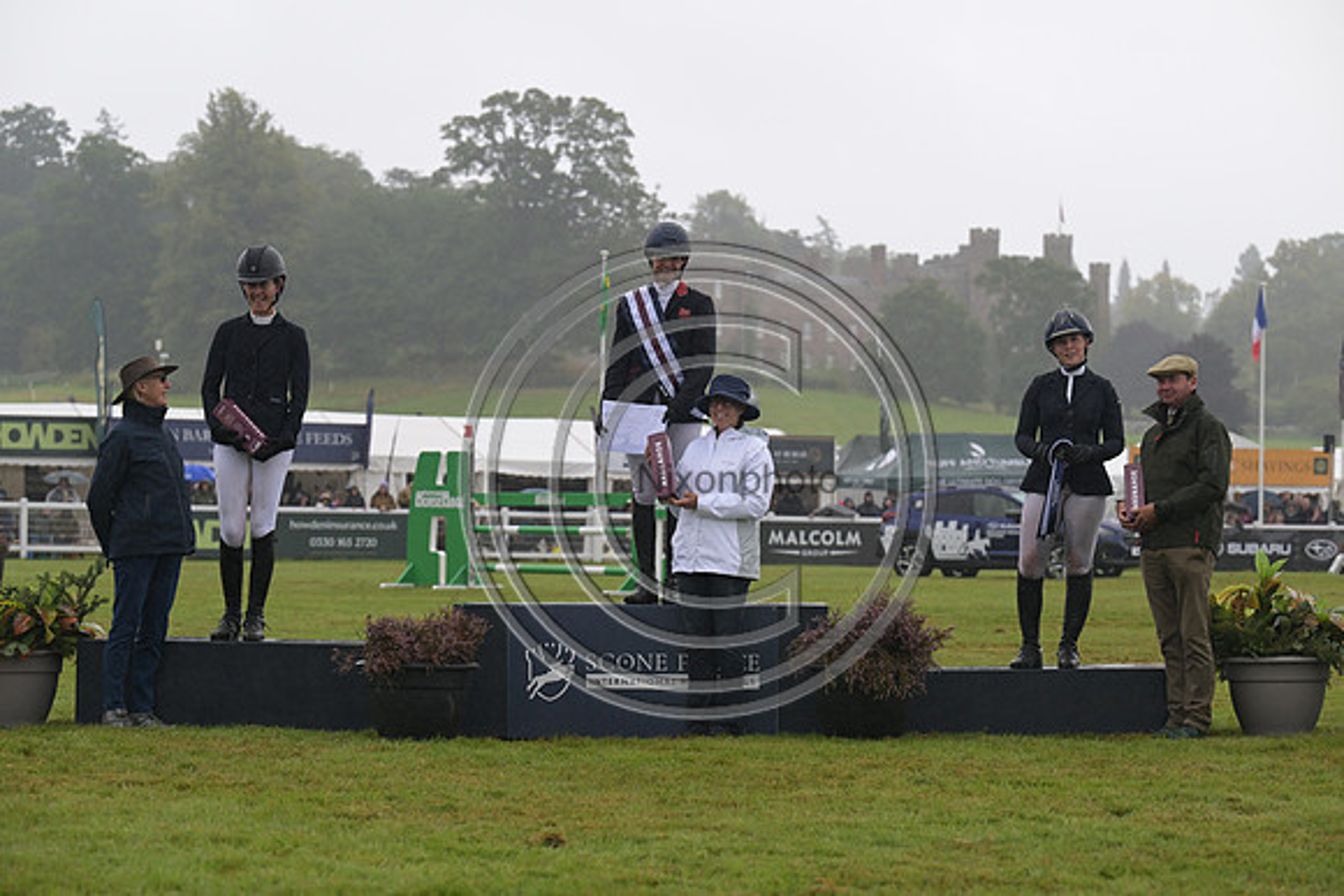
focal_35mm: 102
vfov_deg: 13.4
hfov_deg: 20.0
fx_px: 3809
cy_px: 448
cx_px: 672
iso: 800
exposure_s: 1/1000
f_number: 5
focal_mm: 102
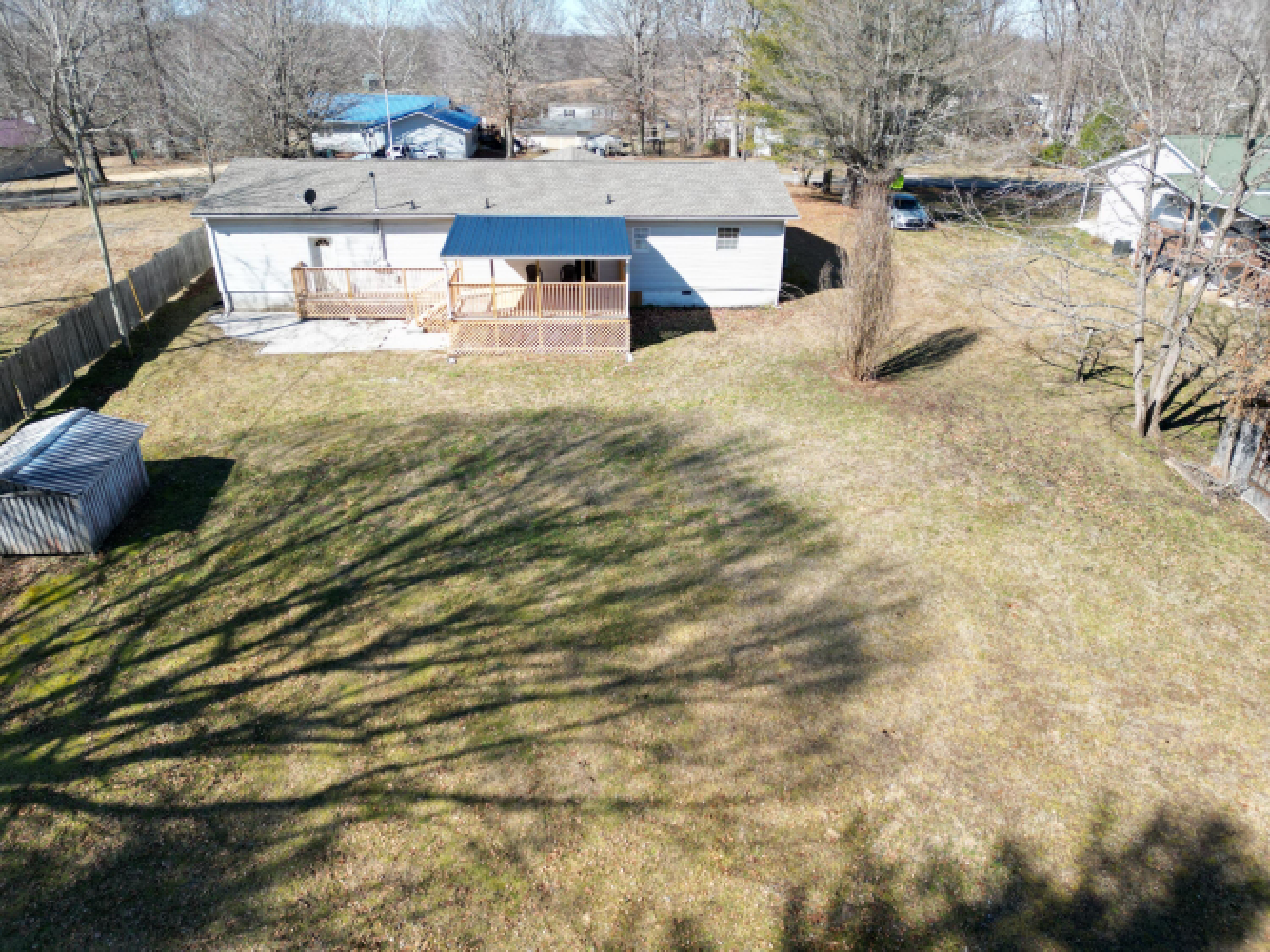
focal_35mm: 24
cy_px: 476
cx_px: 635
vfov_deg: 56.8
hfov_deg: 71.6
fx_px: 880
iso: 140
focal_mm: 6.72
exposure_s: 1/1600
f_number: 1.7
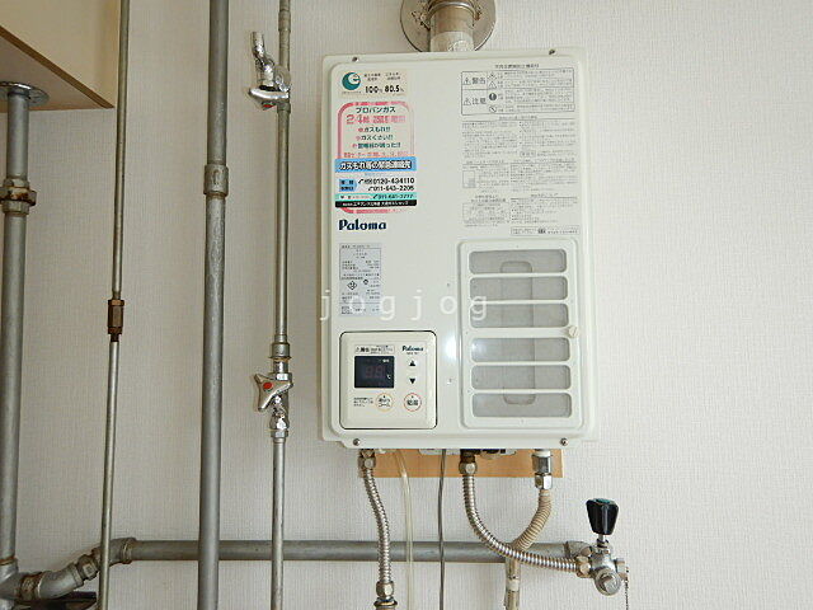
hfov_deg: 71.6
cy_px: 305
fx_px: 564
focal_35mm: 24
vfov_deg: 56.8
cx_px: 406
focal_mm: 4.3
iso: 125
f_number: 2.8
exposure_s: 1/50
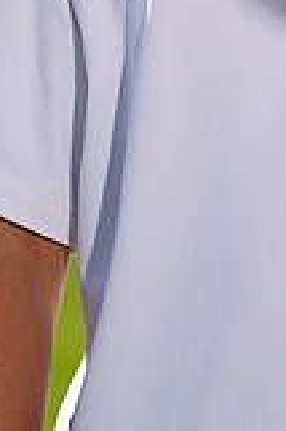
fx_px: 15440
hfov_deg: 1.1
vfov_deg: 1.6
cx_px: 330
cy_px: -313
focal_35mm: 1293
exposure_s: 1/200
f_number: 7.1
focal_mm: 358
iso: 64
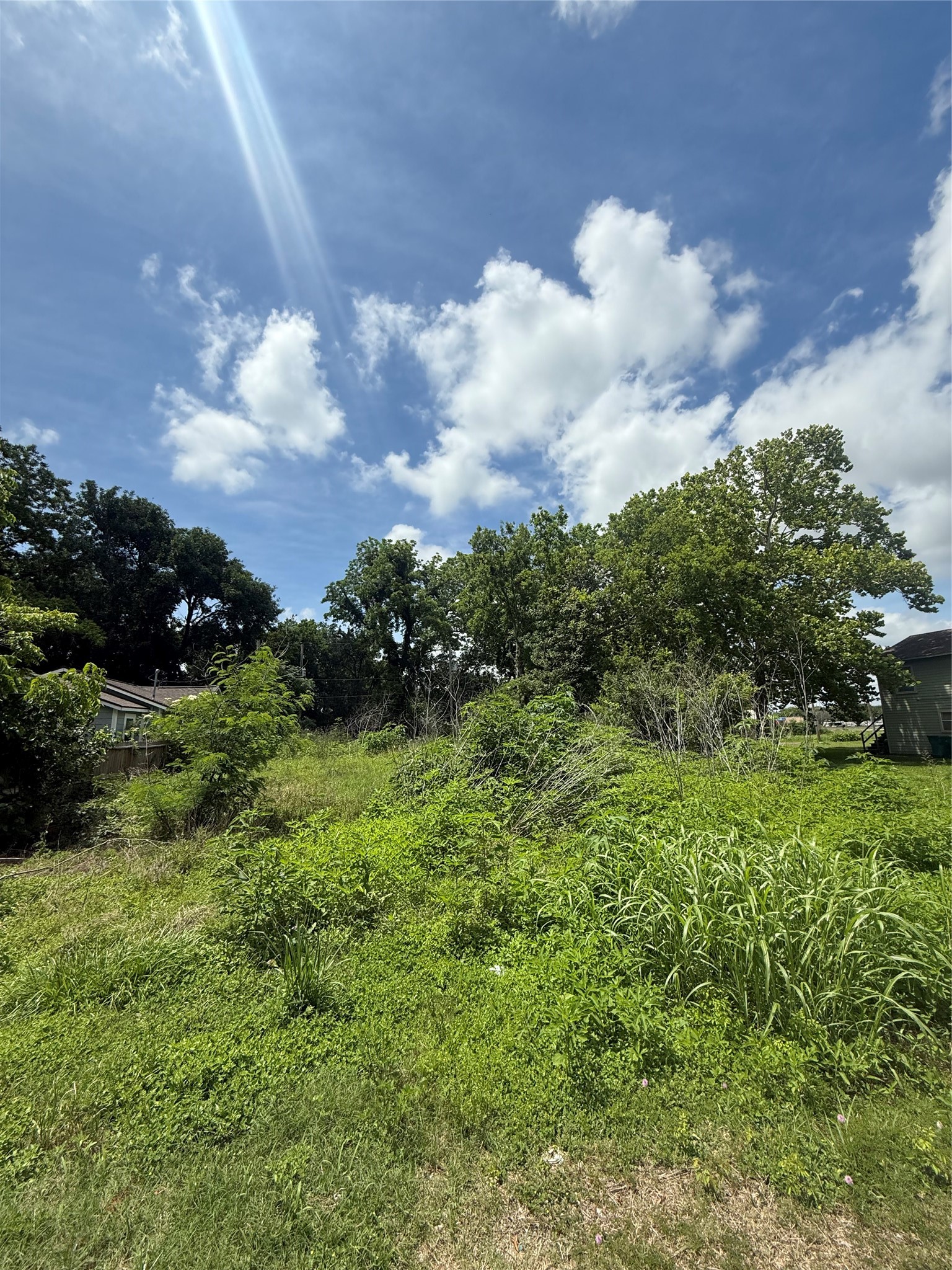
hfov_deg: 85.7
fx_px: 513
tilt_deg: +12.7
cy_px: 635
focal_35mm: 14
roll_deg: +0.8
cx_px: 476
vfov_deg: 102.1
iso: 50
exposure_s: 1/3460
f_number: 2.2
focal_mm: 2.22
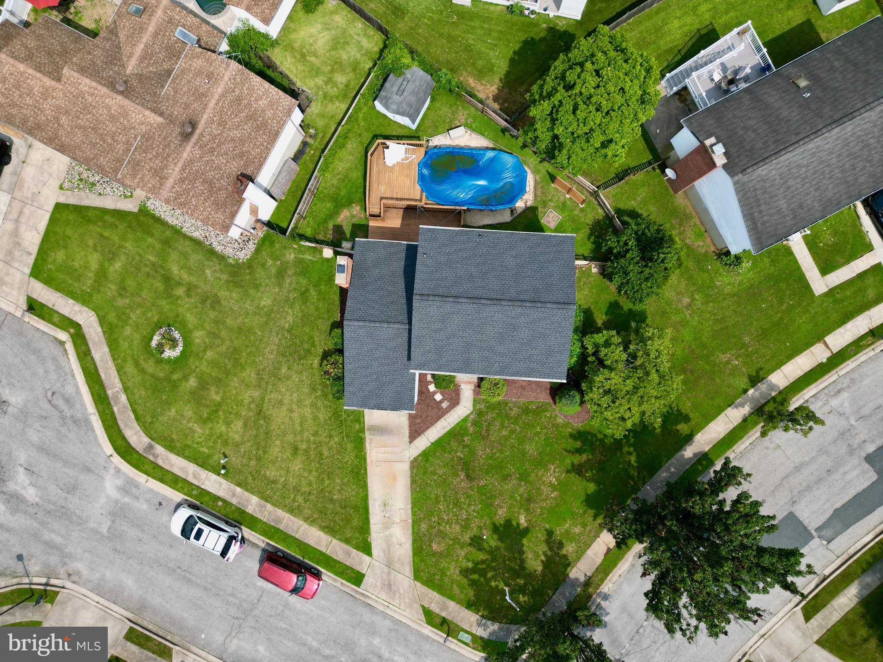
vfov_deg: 56.8
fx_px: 612
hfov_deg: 71.6
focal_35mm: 24
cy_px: 331
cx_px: 442
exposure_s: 1/3000
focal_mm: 6.72
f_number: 1.7
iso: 100
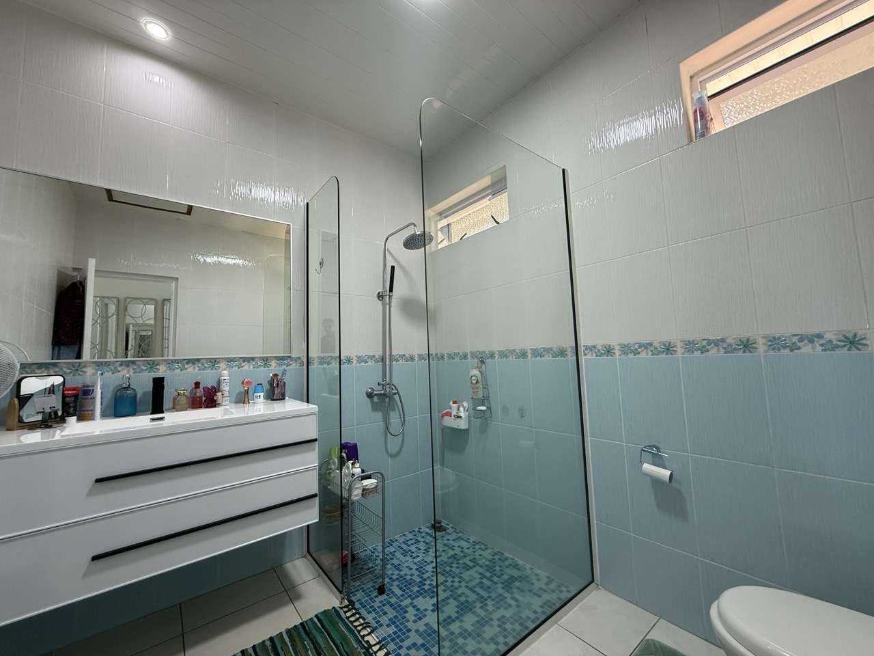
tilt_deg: +5.6
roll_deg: +2.0
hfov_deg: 102.1
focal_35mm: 14
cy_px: 328
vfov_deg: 85.7
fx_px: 353
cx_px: 437
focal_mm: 2.22
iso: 125
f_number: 2.2
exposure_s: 1/99
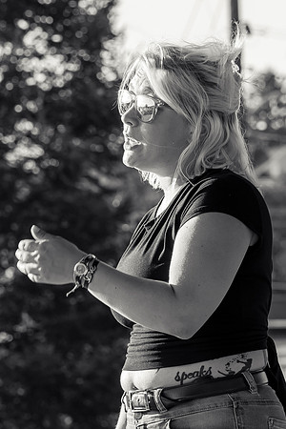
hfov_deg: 3.7
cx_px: 156
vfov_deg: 5.6
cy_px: 243
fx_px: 4394
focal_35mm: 369
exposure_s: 1/250
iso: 125
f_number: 7.1
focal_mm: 120
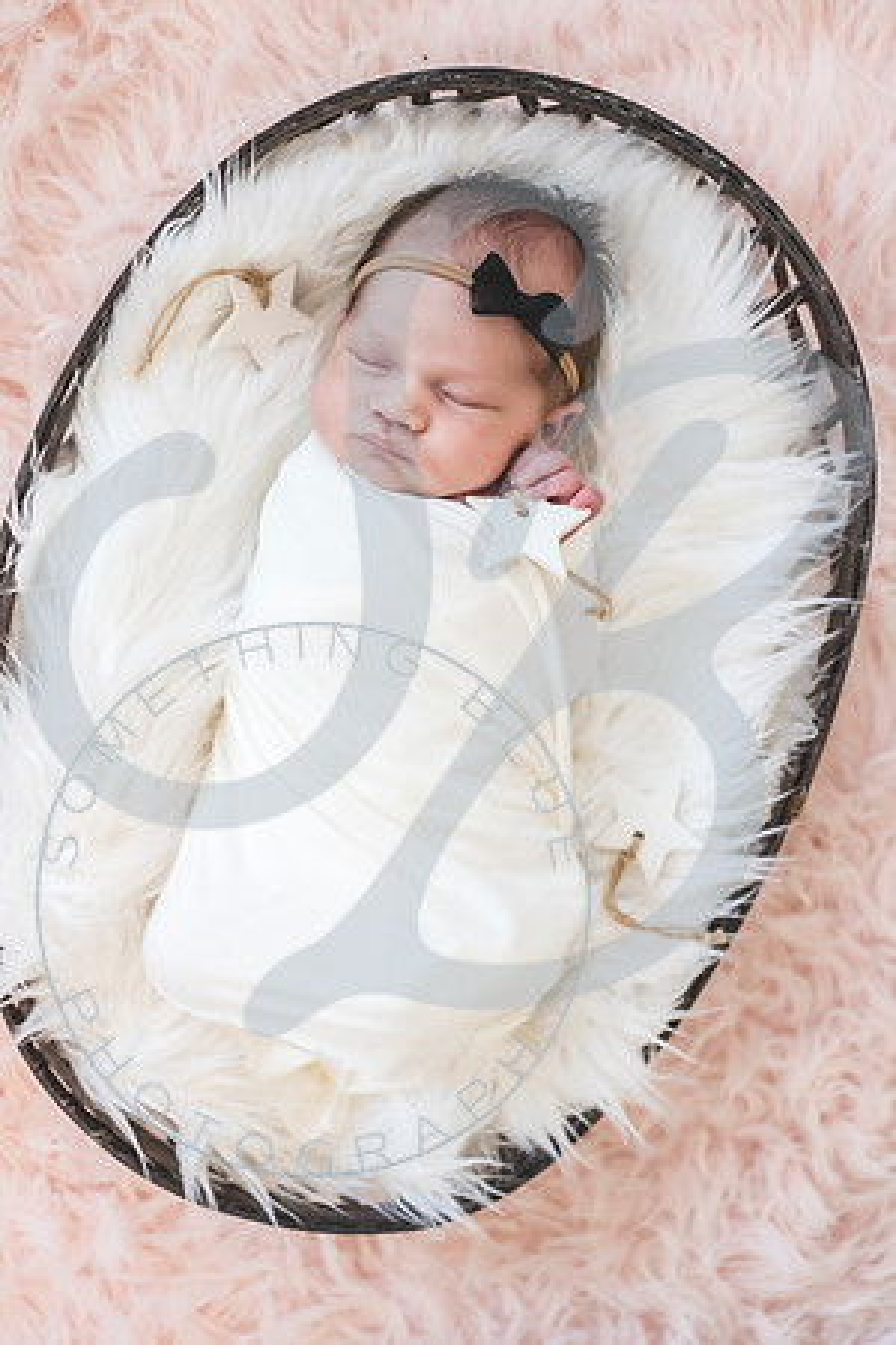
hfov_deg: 27.0
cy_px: 672
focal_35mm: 50
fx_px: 1867
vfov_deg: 39.6
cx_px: 448
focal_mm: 50
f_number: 2.8
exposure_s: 1/125
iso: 2000
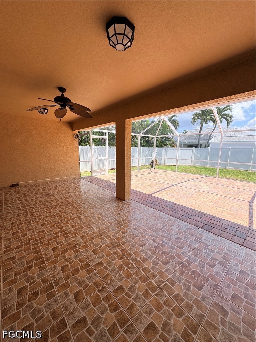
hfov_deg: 85.7
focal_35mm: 14
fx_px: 138
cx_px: 128
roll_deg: -0.9
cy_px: 171
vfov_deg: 102.1
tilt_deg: -9.3
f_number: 2.2
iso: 40
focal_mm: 2.22
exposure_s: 1/727
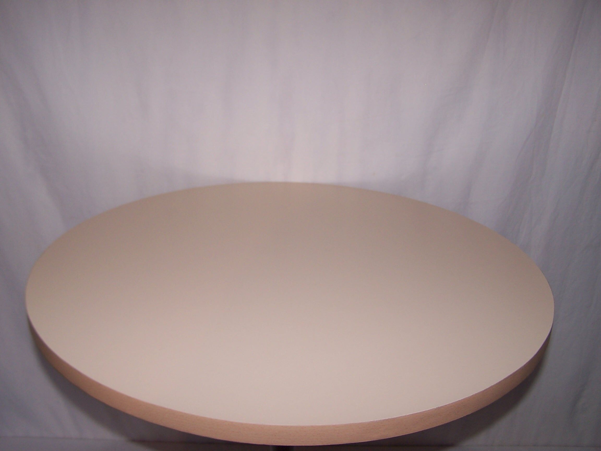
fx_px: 660
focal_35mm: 38
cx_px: 300
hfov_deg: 49.0
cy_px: 226
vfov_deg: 37.7
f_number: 2.8
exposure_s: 1/60
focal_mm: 6.3
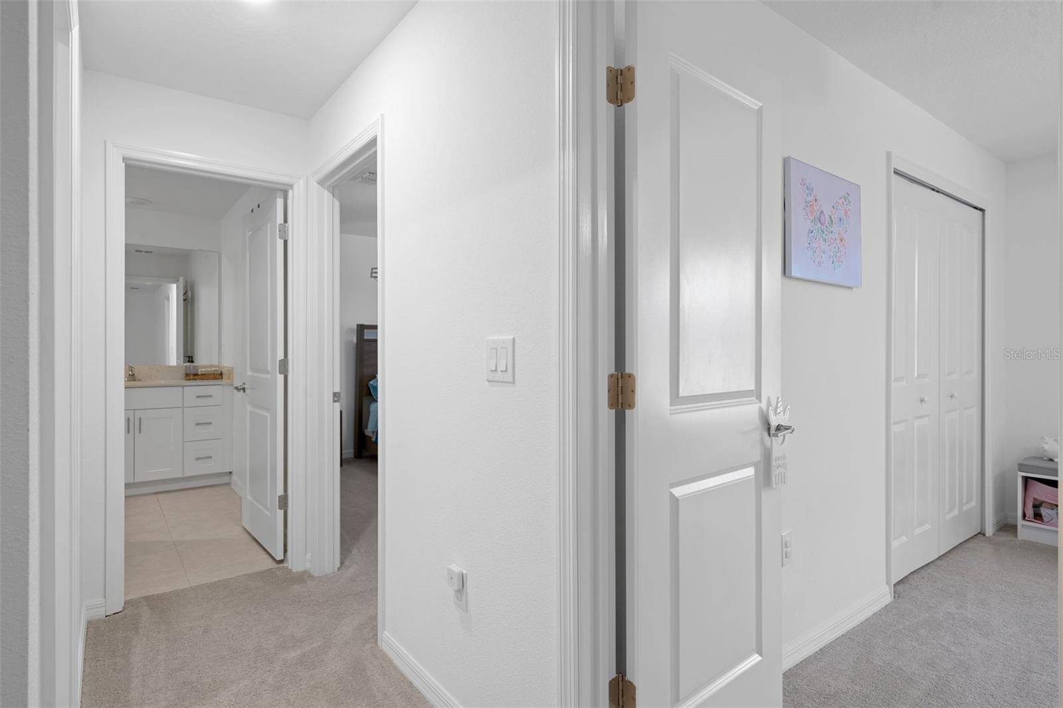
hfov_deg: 93.3
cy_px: 354
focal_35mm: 17
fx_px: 502
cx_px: 532
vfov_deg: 70.4
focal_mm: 17
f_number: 8
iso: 320
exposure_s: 2
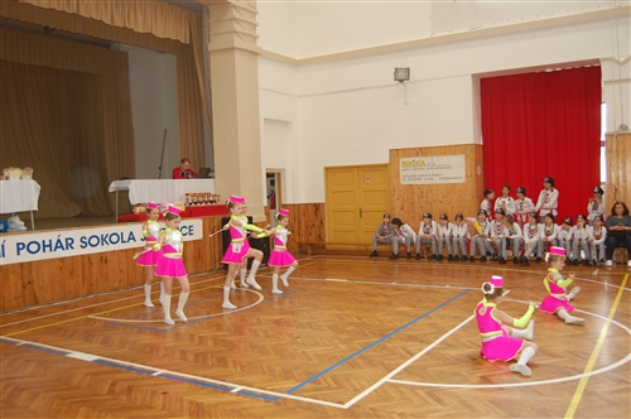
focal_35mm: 33
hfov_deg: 57.3
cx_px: 316
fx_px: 578
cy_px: 210
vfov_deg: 39.9
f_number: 3.8
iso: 400
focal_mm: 22
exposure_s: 1/60
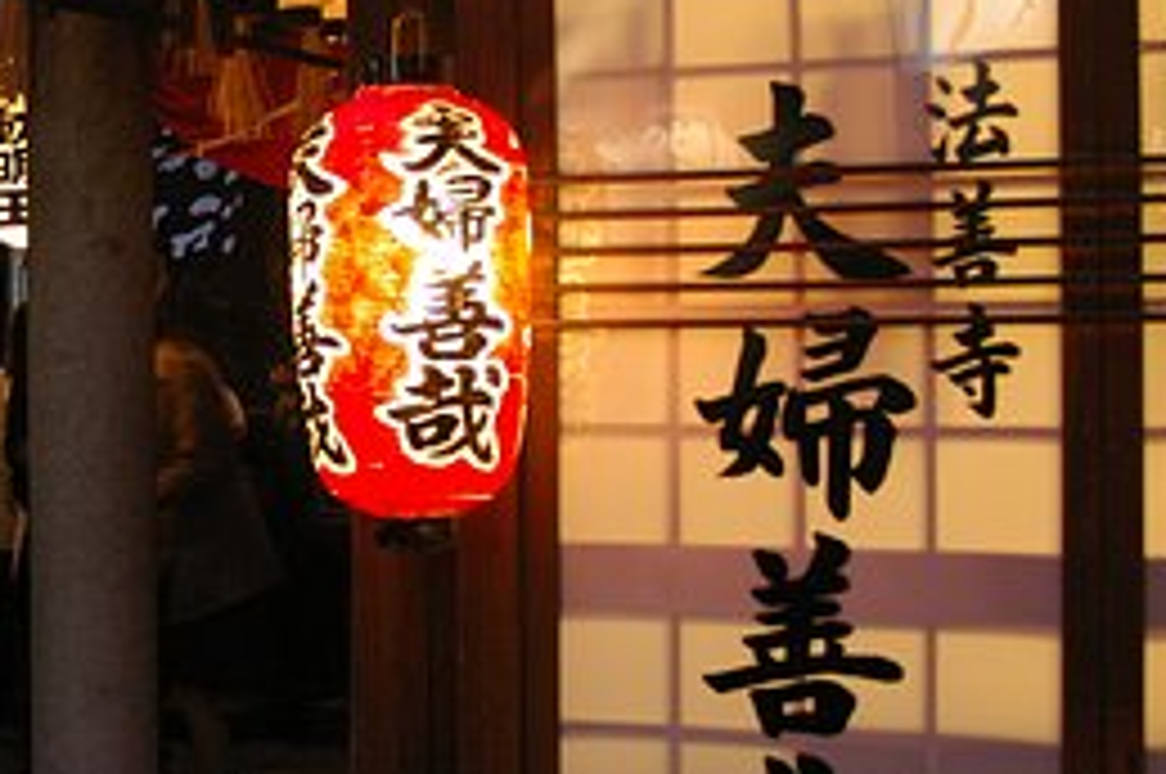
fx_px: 2491
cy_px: 346
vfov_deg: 17.7
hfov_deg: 25.3
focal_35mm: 77
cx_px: 50
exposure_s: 1/15
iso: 800
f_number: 4.5
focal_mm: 26
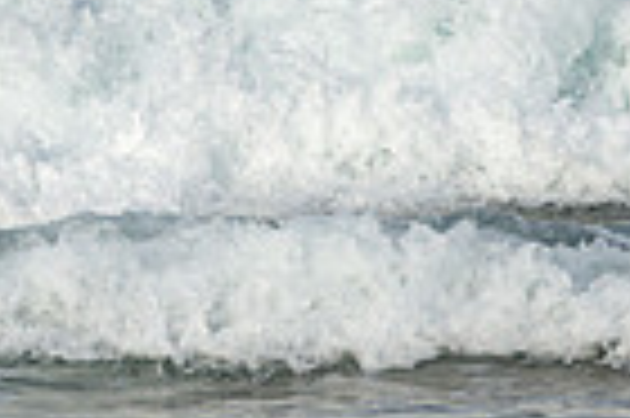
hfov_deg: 1.6
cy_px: -209
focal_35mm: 1307
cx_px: -333
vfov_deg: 1.0
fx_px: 22846
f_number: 5
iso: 200
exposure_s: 1/2000
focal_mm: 200
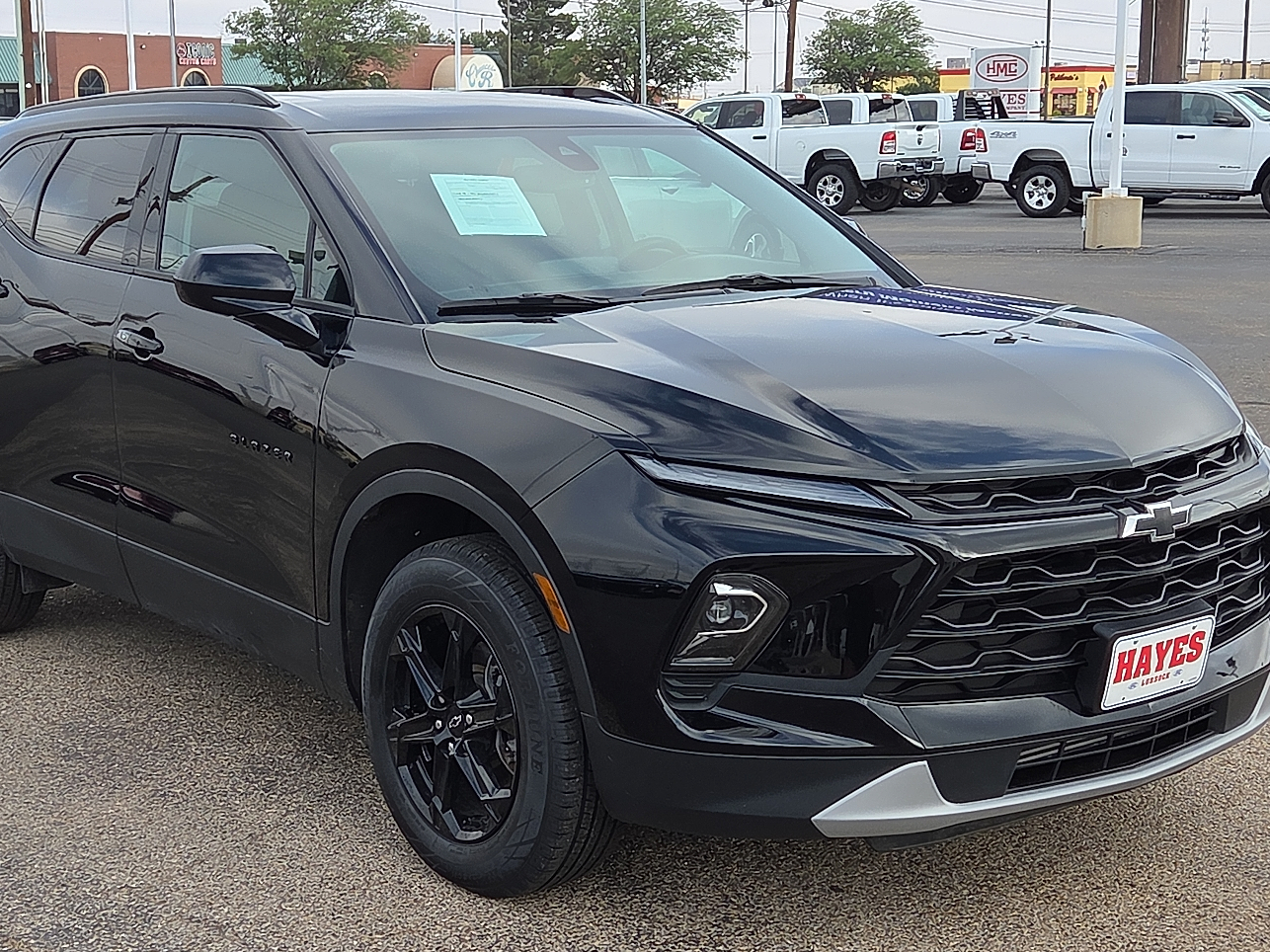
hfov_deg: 34.3
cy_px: 472
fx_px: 2054
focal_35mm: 56
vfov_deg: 26.1
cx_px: 555
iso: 76
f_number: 1.8
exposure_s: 1/1667
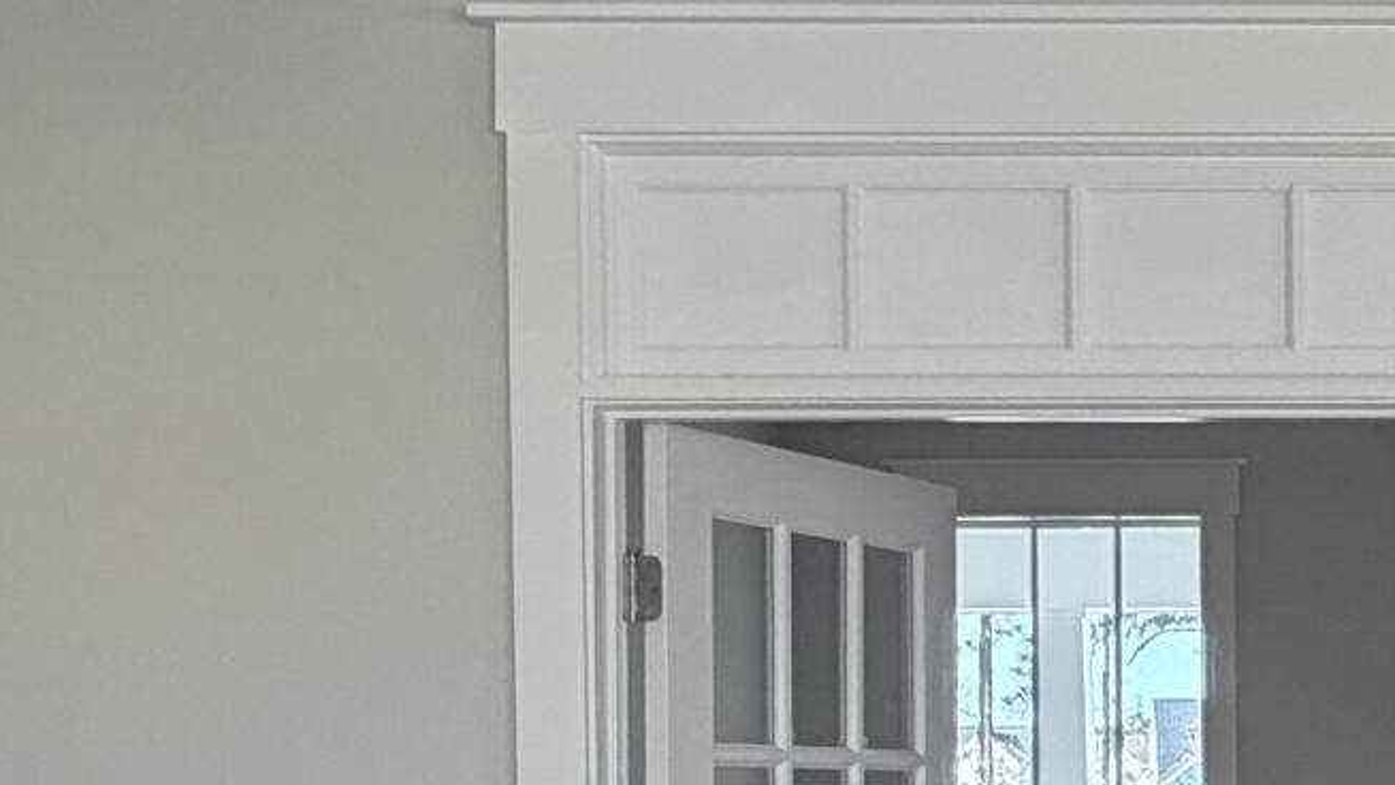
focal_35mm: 70
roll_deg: +1.0
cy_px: 830
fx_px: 2589
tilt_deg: -0.1
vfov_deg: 16.8
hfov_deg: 27.2
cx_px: 1591
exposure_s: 1/120
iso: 125
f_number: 2.2
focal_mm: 2.22
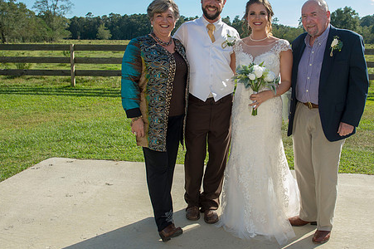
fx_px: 374
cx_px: 224
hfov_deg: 52.8
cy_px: 106
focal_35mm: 36
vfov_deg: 36.7
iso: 200
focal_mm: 28
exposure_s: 1/400
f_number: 6.3
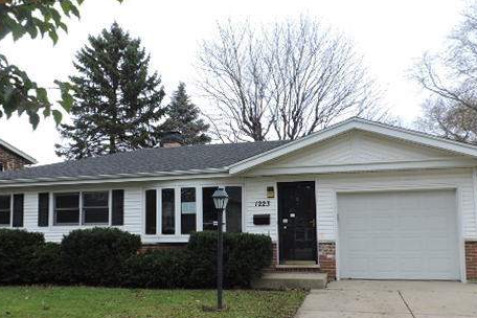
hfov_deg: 54.4
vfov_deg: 37.8
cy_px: 182
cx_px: 221
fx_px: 464
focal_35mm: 35
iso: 100
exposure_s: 1/80
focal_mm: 4.3
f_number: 3
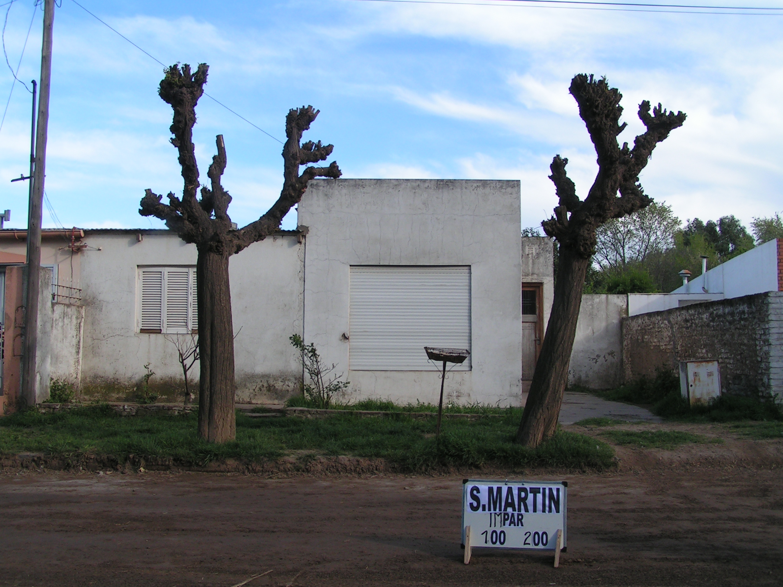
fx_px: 860
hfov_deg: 49.0
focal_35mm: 38
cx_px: 392
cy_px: 294
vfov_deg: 37.7
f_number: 5.6
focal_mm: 5.8
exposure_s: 1/250
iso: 50
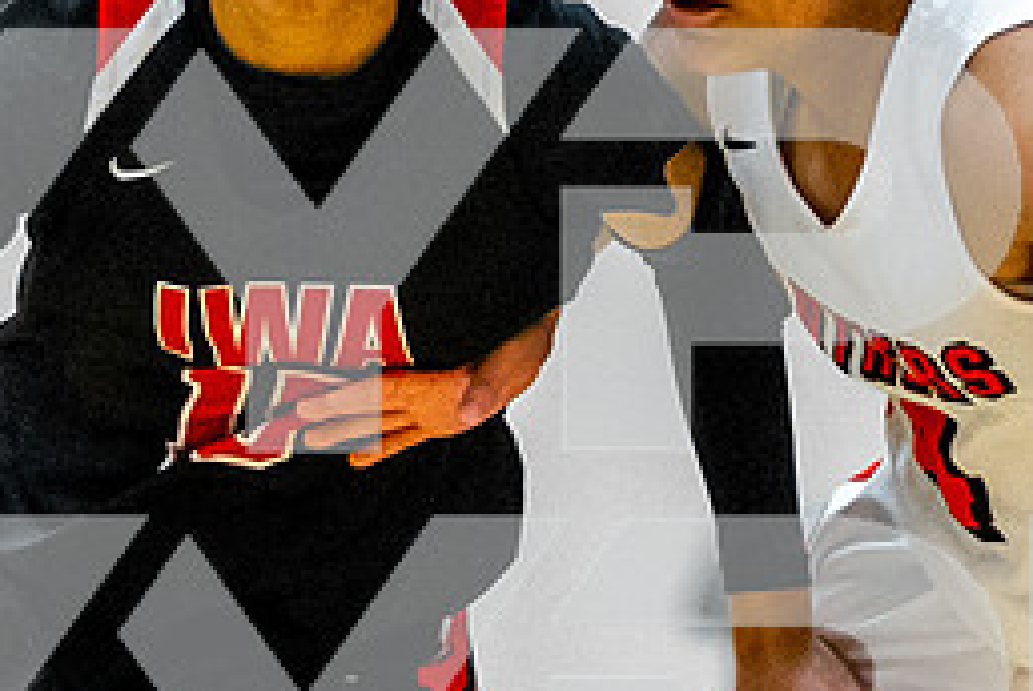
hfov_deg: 2.2
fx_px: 26974
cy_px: 470
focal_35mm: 939
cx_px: 403
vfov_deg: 1.5
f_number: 2.8
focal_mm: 167
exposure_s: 1/1250
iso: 2000
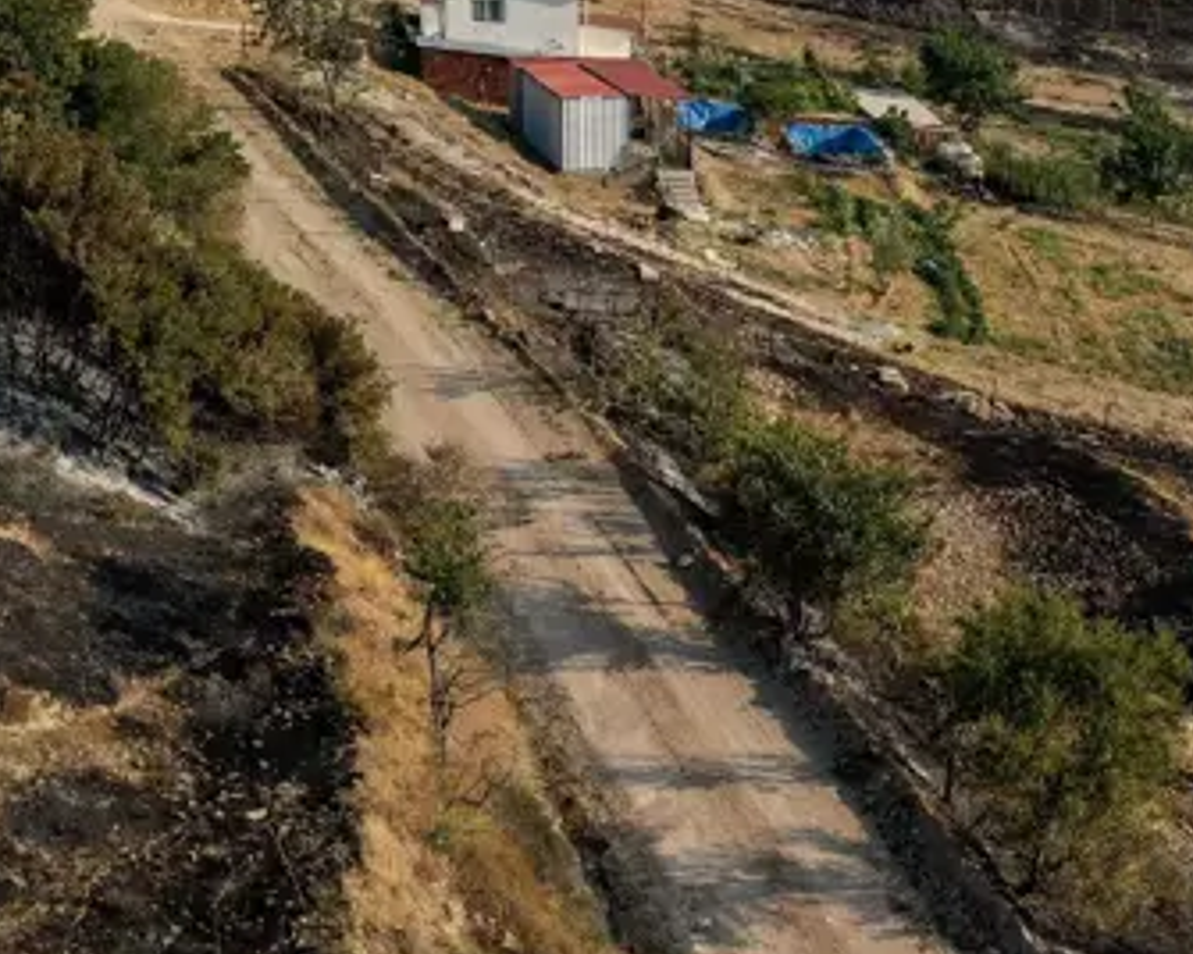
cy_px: 135
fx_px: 2436
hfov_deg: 27.4
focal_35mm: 69
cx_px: 734
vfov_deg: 21.8
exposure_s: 1/5000
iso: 400
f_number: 3.2
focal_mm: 10.26
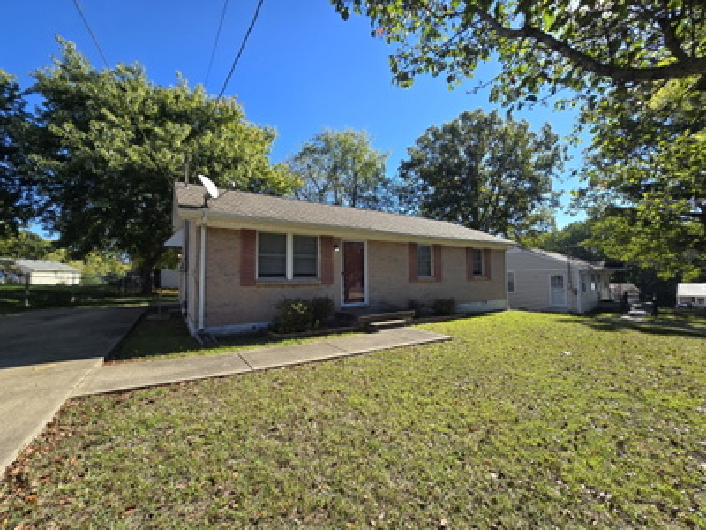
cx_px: 353
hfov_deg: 106.2
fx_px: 265
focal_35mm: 13
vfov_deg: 89.9
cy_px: 265
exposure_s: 1/1120
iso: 50
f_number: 2.2
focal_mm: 2.2
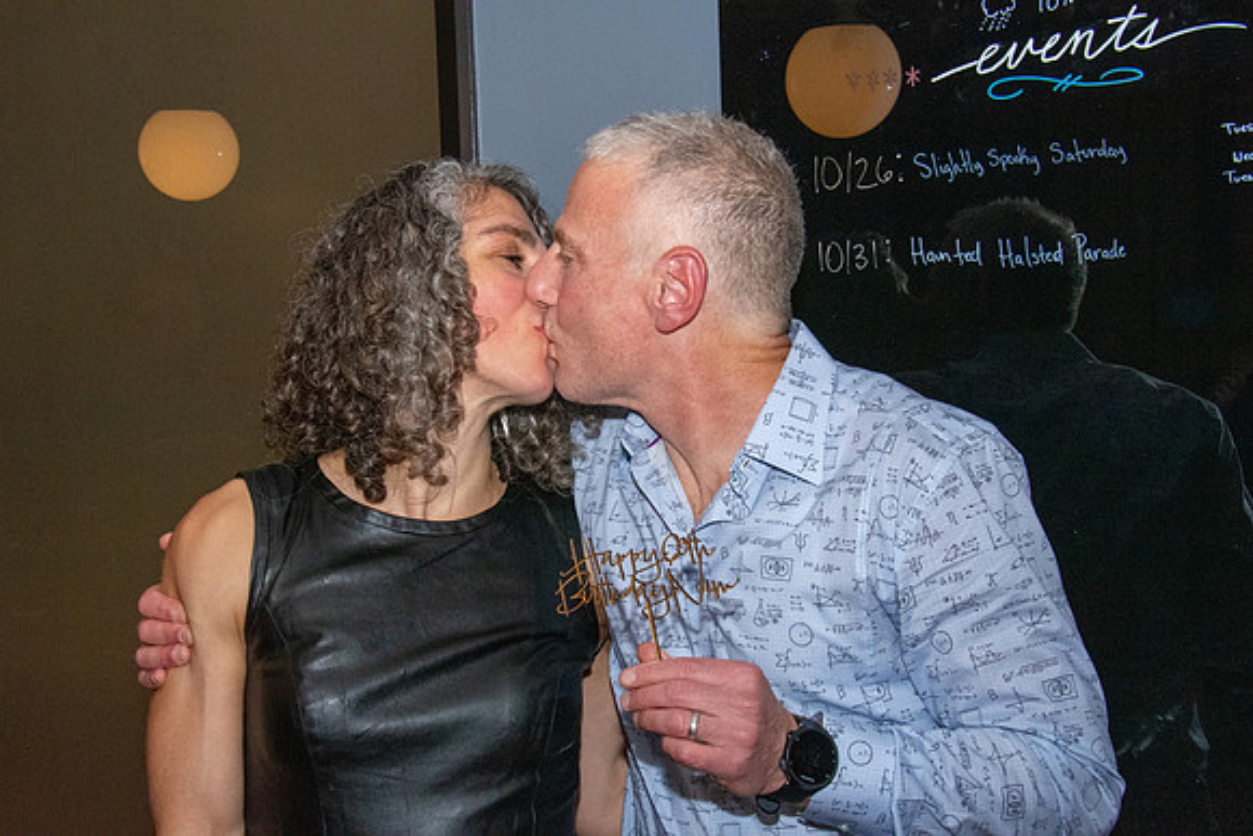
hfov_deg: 33.4
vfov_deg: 22.6
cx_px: 626
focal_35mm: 60
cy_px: 418
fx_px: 2089
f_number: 14
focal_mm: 40
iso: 5000
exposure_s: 1/160
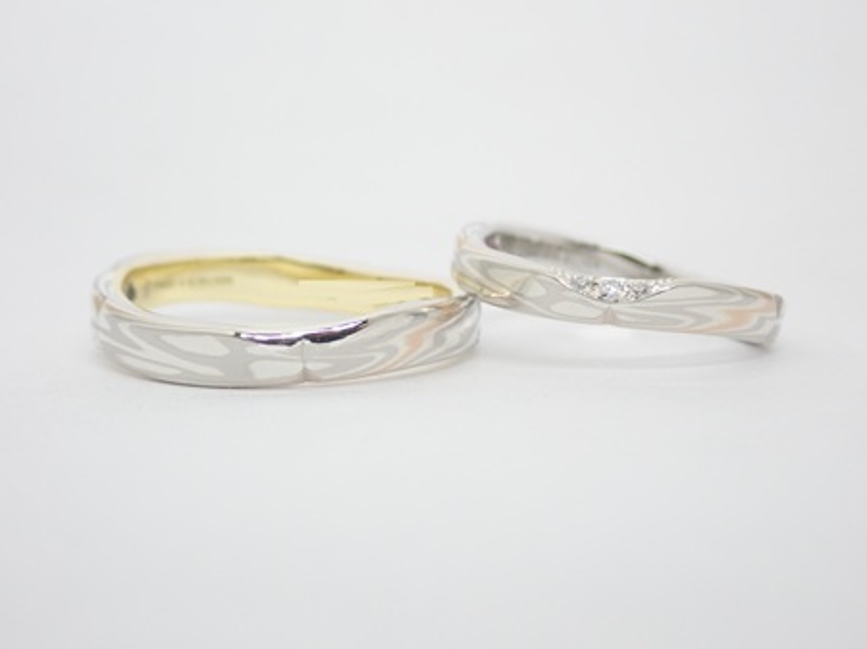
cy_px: 324
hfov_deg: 25.3
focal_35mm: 77
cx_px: 434
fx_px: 1928
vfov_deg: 19.1
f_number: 4.1
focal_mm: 13.65
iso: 200
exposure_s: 1/100
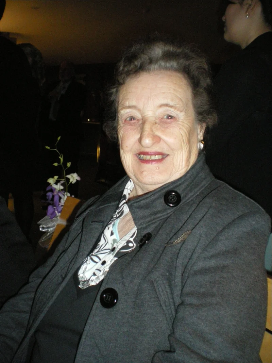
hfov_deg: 39.6
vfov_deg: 51.4
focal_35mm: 36
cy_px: 182
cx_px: 136
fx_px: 377
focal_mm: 6.3
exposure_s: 1/50
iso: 800
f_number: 3.1
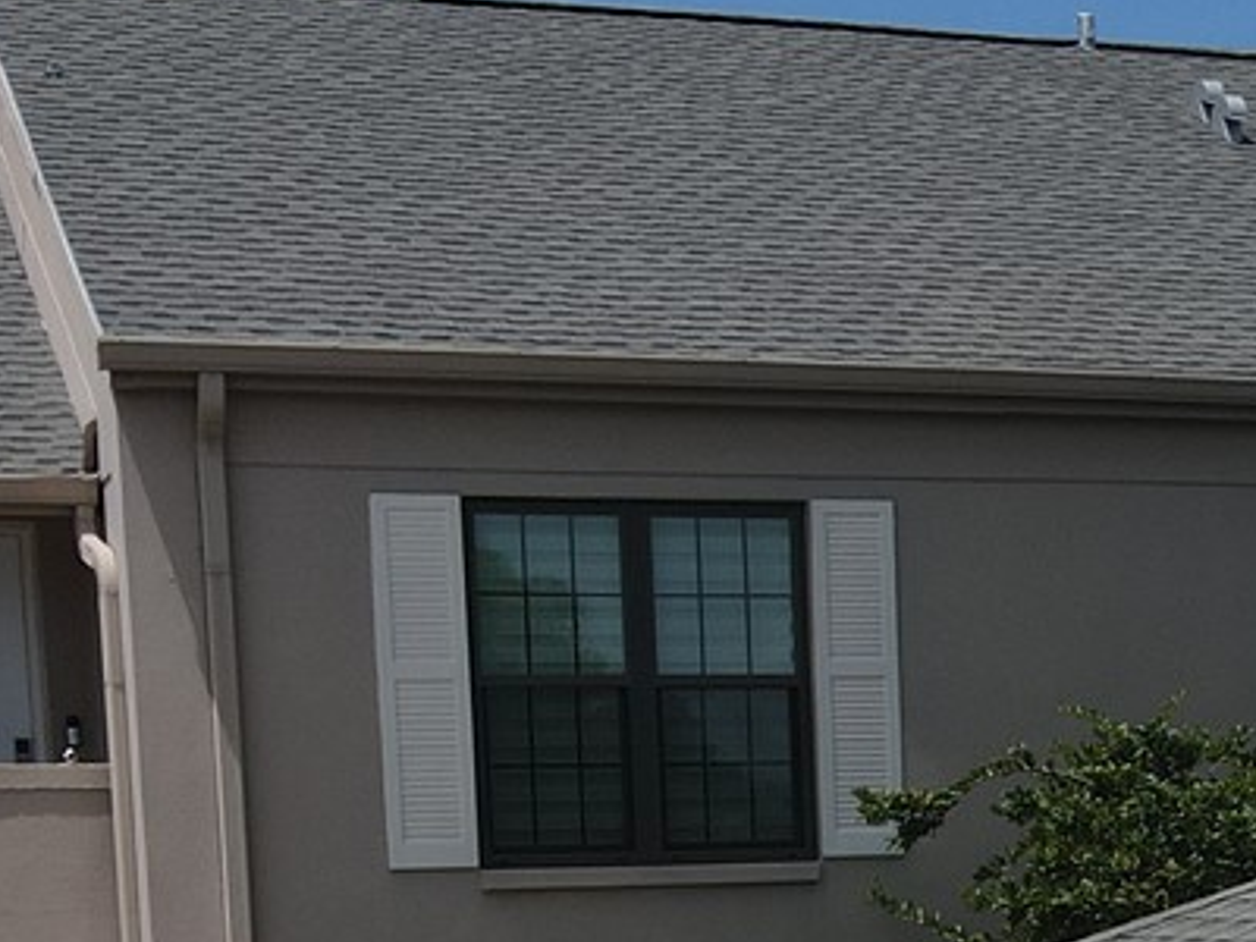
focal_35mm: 96
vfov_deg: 14.5
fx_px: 3483
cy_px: 1347
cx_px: 1375
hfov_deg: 19.6
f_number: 2.8
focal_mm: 4.5
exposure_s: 1/1500
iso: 100
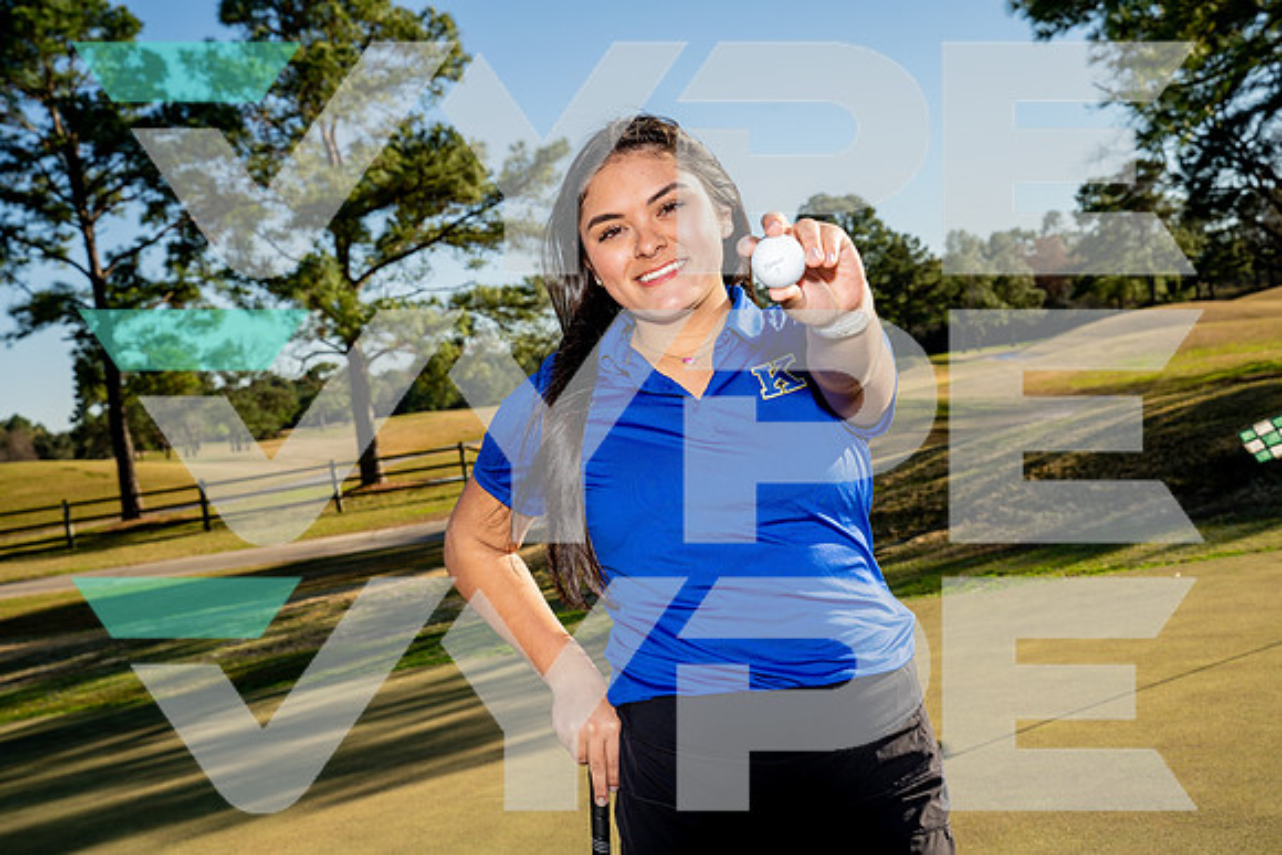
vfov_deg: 29.3
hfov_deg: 42.7
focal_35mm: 46
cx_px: 641
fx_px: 1638
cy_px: 428
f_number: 8
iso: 100
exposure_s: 1/250
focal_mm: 46
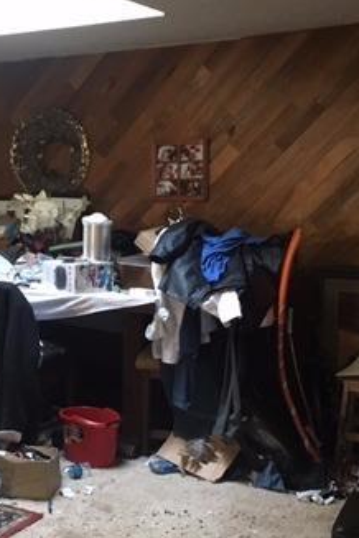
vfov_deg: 33.9
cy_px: 303
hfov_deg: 22.2
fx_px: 882
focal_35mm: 59
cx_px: 3
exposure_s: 1/15
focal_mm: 4.15
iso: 200
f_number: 2.2
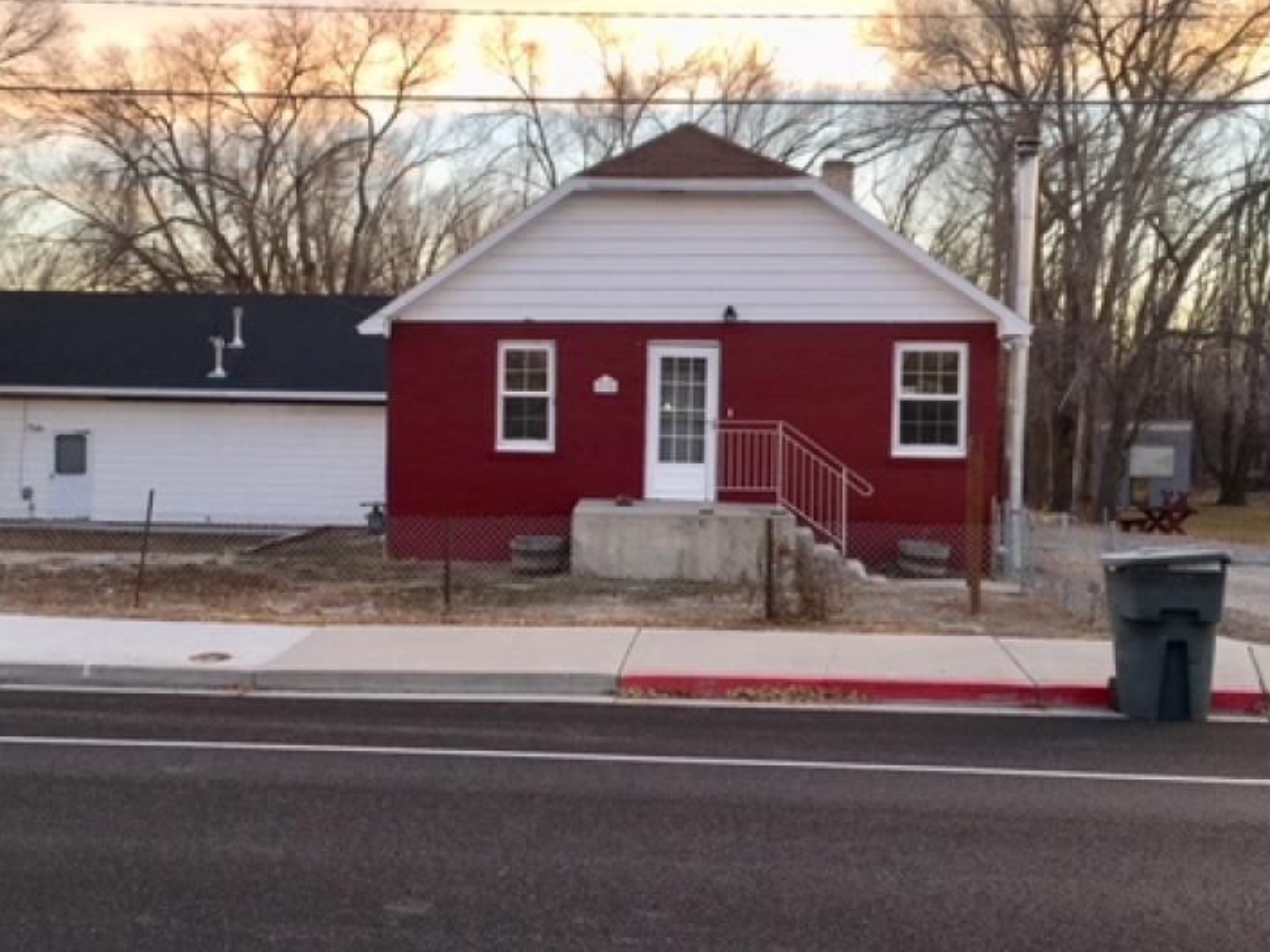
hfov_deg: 44.6
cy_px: 435
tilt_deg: -1.2
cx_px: 526
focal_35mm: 42
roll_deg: -0.9
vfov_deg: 34.3
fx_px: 1541
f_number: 2.2
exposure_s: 1/60
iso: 32
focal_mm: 4.15
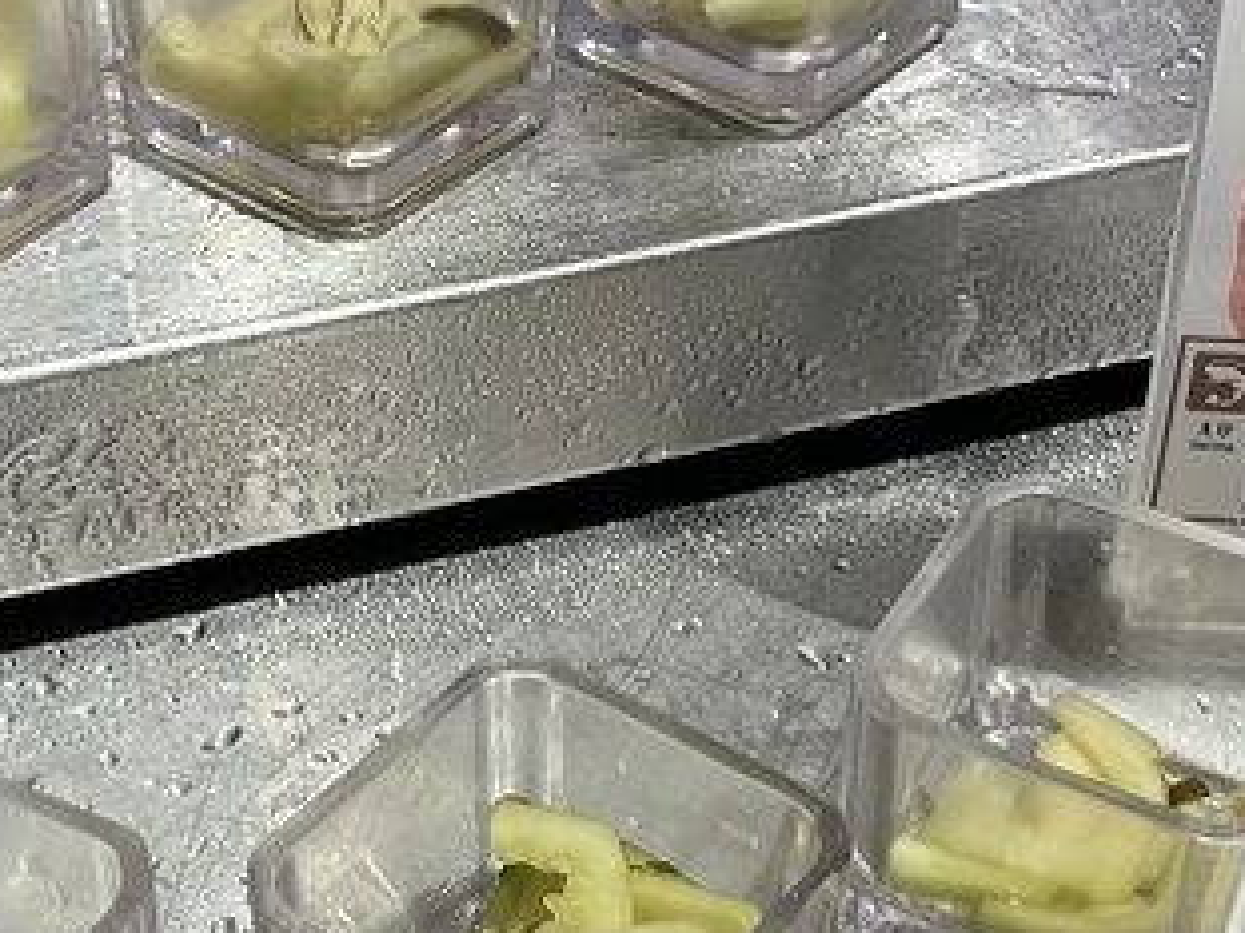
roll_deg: +1.5
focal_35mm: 68
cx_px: 513
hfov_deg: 28.5
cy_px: 664
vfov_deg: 21.5
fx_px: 2446
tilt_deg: -41.7
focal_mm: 4.2
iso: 50
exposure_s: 1/100
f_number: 1.6
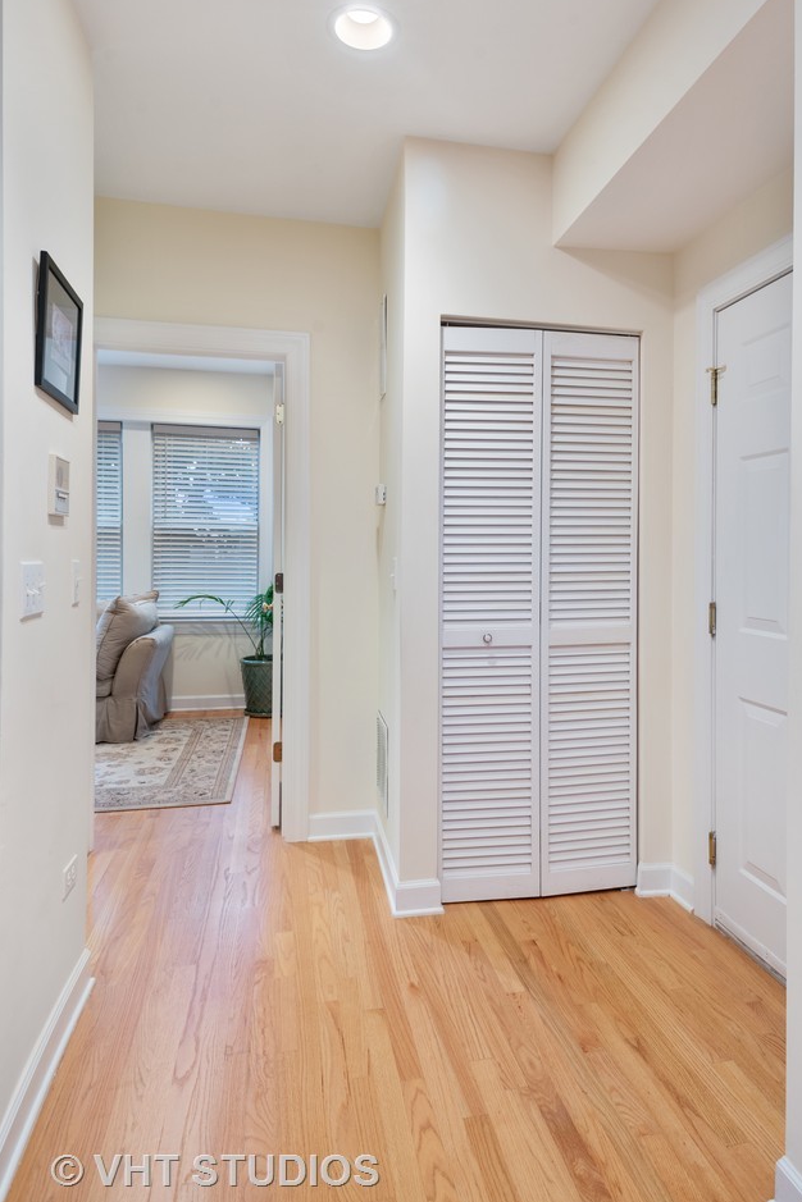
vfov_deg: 75.9
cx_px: 459
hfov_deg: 54.9
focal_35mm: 23
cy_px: 550
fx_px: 769
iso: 400
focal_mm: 20
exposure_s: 1/1.25
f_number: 8
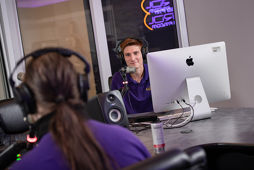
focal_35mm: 78
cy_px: 85
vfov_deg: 17.5
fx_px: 550
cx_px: 127
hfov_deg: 26.0
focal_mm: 78
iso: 1250
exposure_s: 1/125
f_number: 4
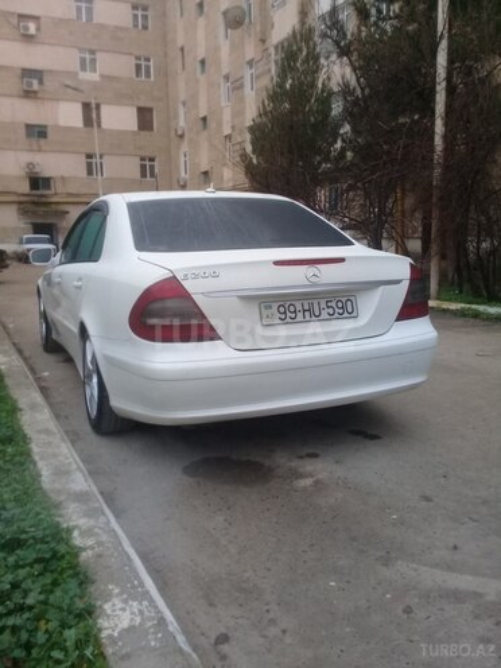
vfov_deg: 58.4
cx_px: 250
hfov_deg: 45.4
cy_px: 334
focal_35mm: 31
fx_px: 598
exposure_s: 1/33
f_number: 2.2
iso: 64
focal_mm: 3.3
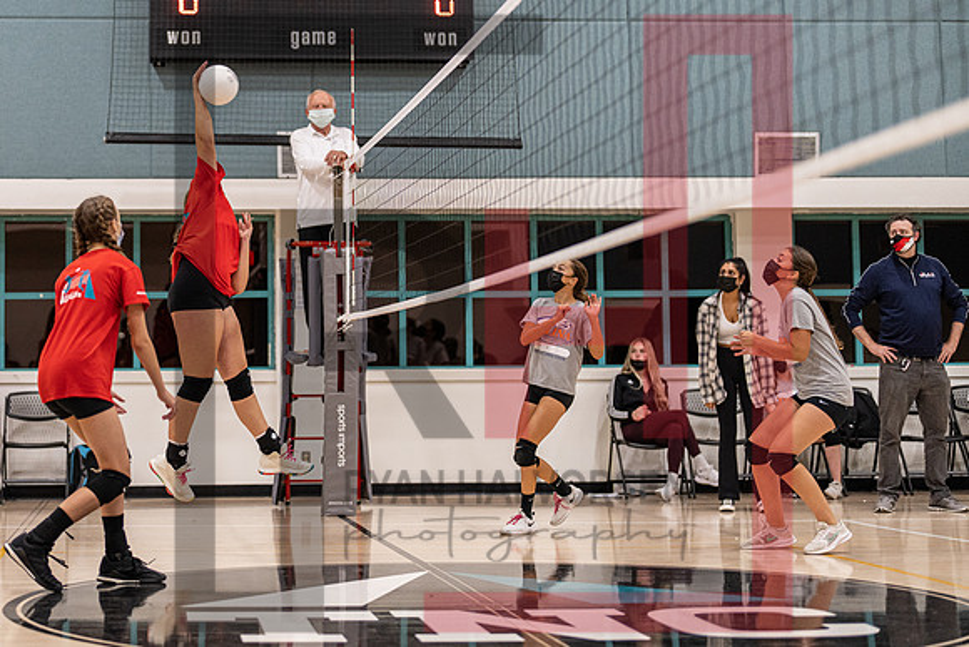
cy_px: 215
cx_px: 253
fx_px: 2005
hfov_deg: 26.8
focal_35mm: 74
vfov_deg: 18.3
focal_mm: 50
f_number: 1.2
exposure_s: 1/1600
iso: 1000
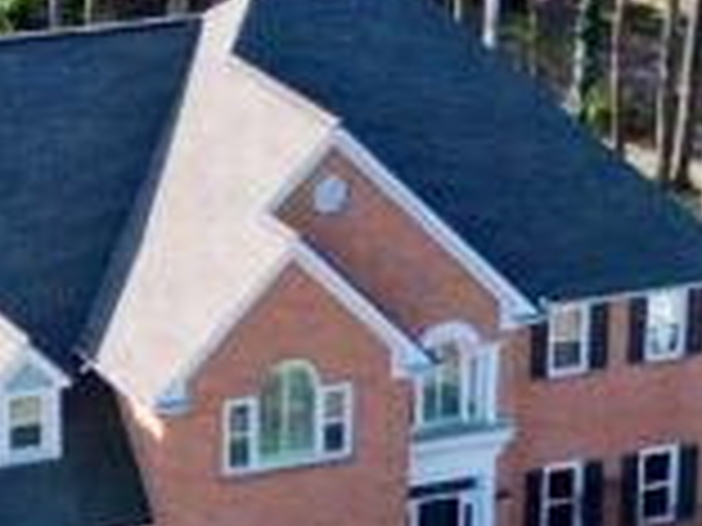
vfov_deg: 8.0
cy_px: 261
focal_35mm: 185
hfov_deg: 10.7
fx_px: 3752
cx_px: 171
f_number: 1.7
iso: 110
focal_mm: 6.72
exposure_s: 1/1600
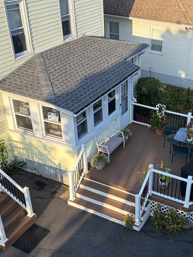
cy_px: 146
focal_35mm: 45
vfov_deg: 42.0
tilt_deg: -29.4
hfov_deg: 31.7
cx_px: 141
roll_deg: -0.8
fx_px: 335
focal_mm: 5.96
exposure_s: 1/973
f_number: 1.6
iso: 50
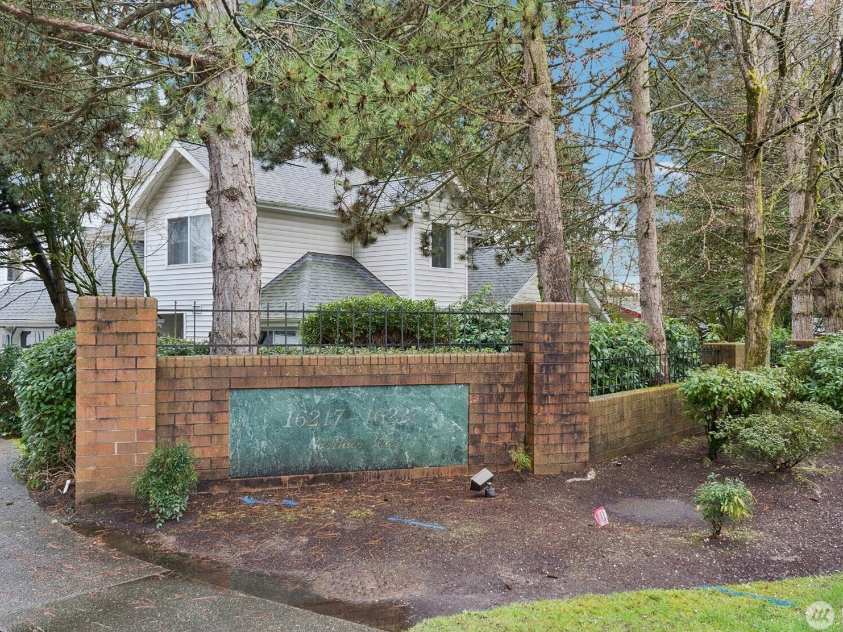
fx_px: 804
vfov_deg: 42.9
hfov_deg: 55.3
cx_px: 462
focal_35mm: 33
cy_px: 316
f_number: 9
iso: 250
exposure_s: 1/13
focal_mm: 20
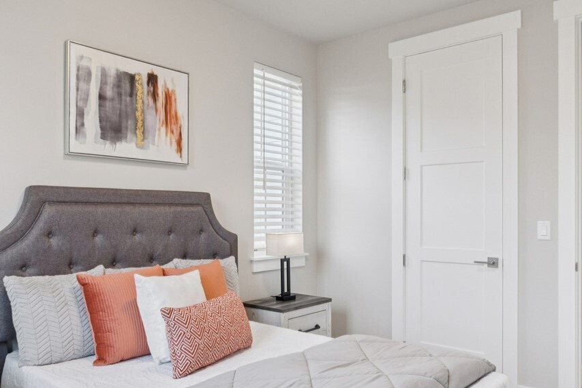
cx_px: 284
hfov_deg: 61.9
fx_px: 485
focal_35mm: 30
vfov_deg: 43.5
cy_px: 223
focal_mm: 10
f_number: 9
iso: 250
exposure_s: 1/8
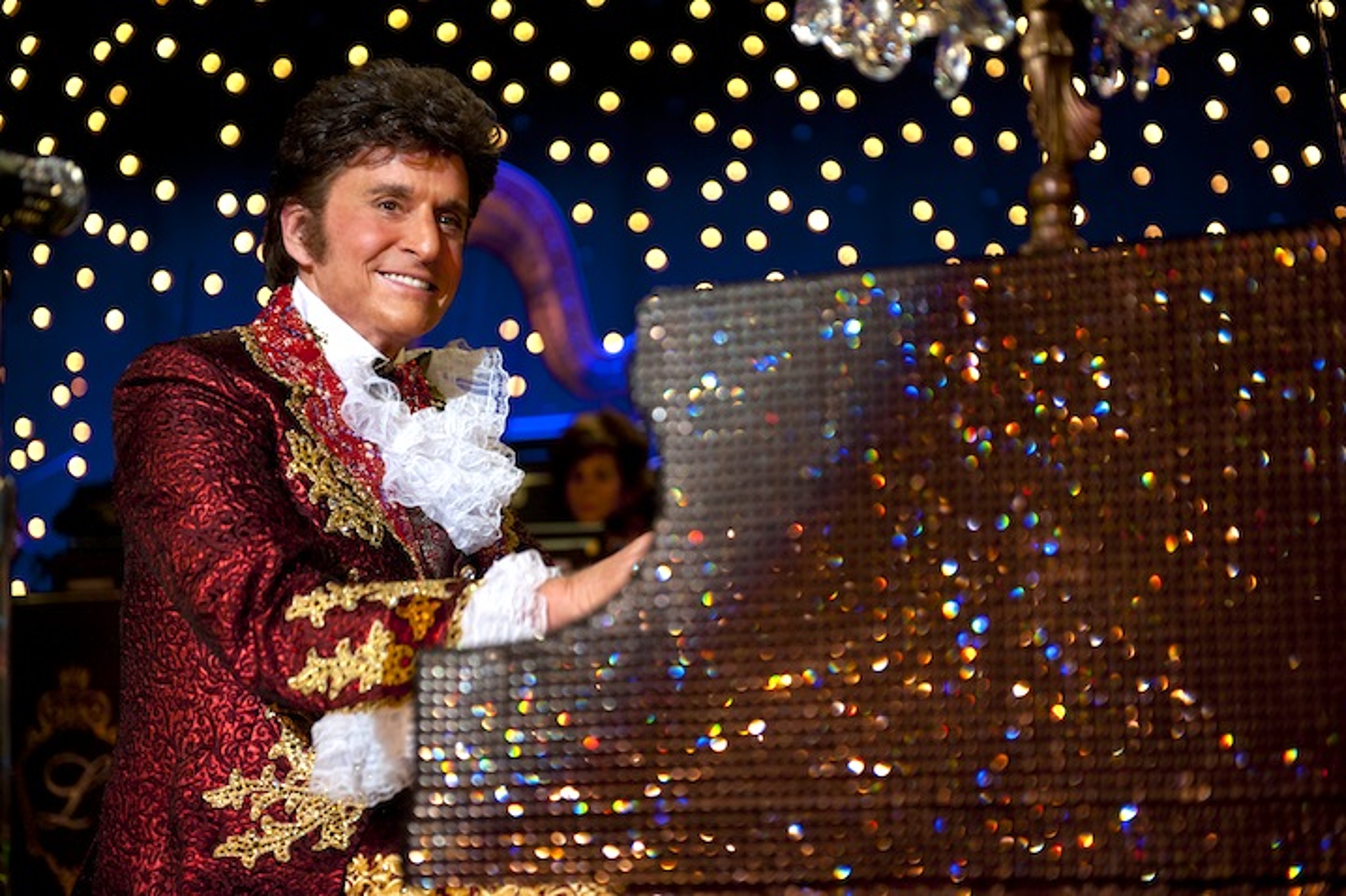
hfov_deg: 28.9
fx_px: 2616
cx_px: 673
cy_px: 448
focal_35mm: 70
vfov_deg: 19.4
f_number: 2.8
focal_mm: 70
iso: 800
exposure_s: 1/125
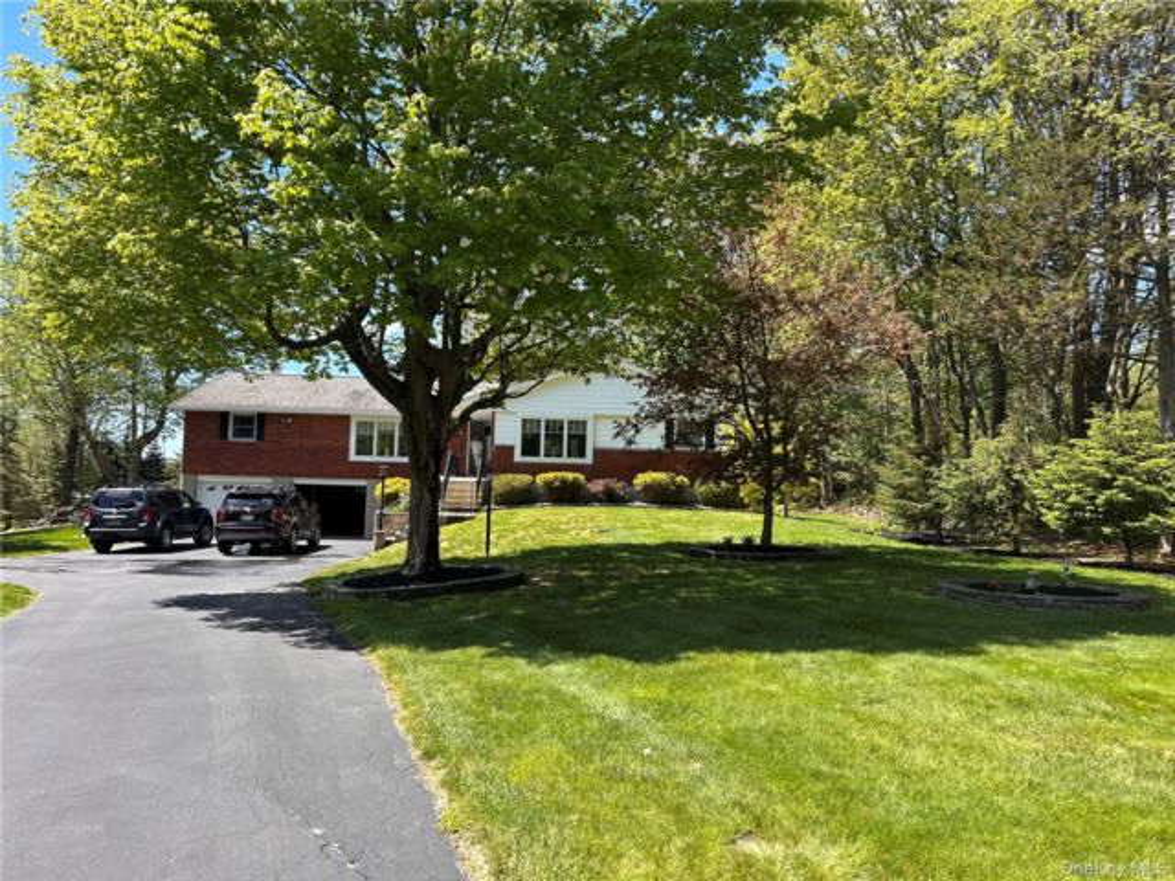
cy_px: 440
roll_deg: -1.9
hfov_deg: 67.3
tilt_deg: +4.3
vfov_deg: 53.1
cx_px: 588
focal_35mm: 26
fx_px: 883
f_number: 1.5
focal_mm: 5.7
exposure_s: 1/1135
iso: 50
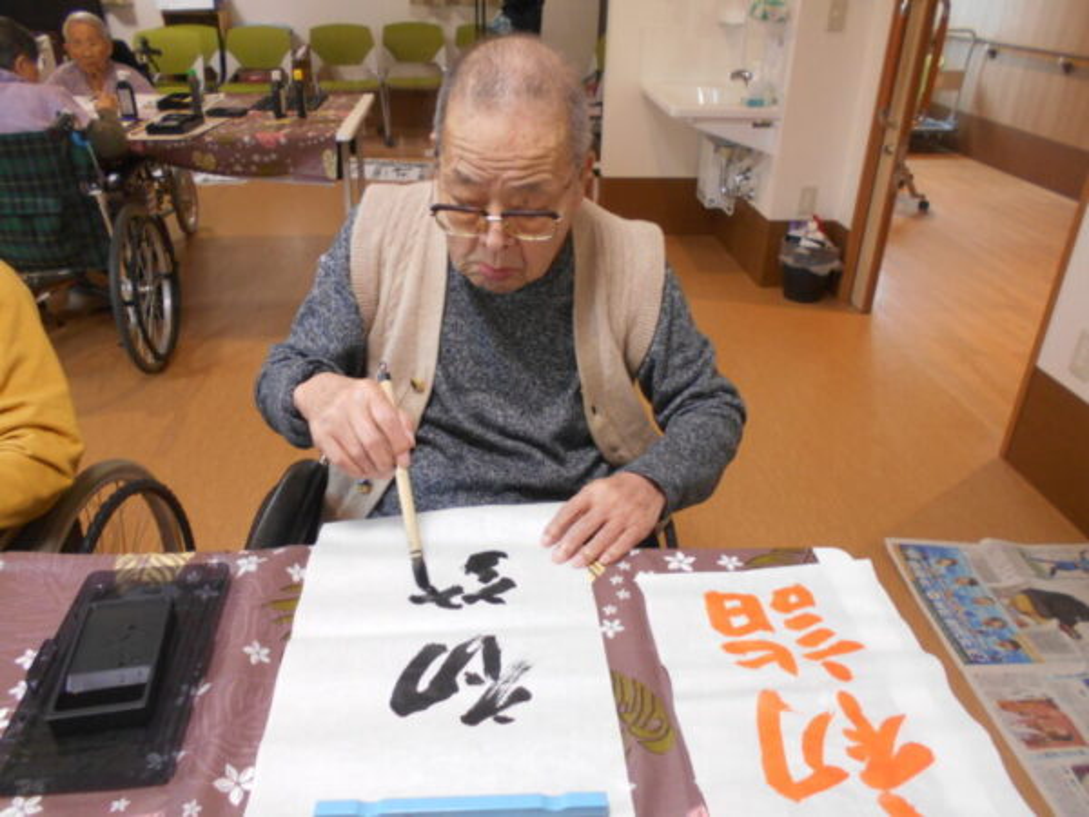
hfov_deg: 67.3
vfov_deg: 53.1
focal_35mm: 26
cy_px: 408
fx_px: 818
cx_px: 544
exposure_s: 1/30
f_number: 3.2
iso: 220
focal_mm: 4.6
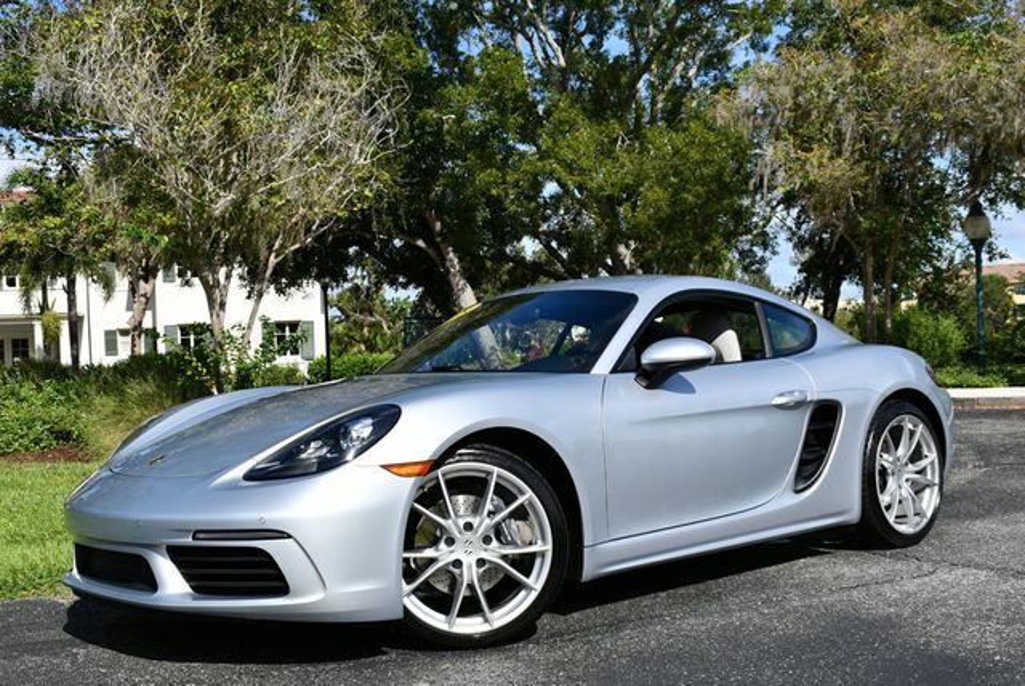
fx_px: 1254
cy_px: 343
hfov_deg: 44.5
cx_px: 512
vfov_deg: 30.6
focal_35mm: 44
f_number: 9
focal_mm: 22
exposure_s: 1/320
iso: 100
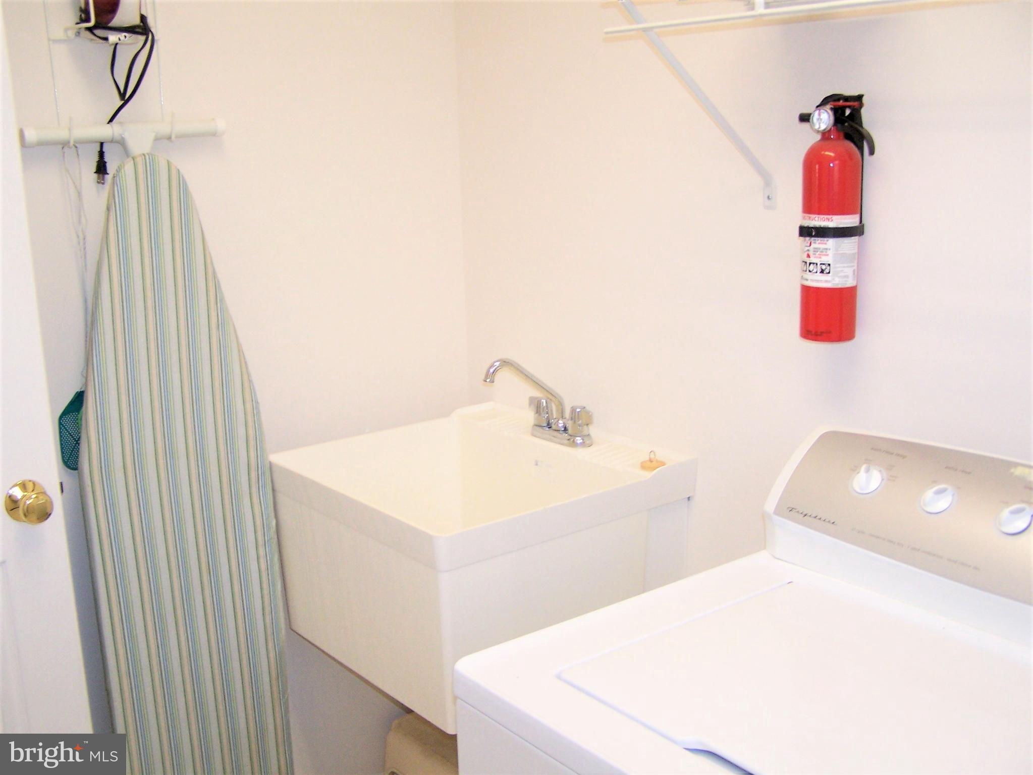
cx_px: 516
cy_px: 388
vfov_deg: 37.7
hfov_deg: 49.0
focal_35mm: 38
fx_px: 1134
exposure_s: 1/90
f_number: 2.8
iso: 140
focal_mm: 6.3
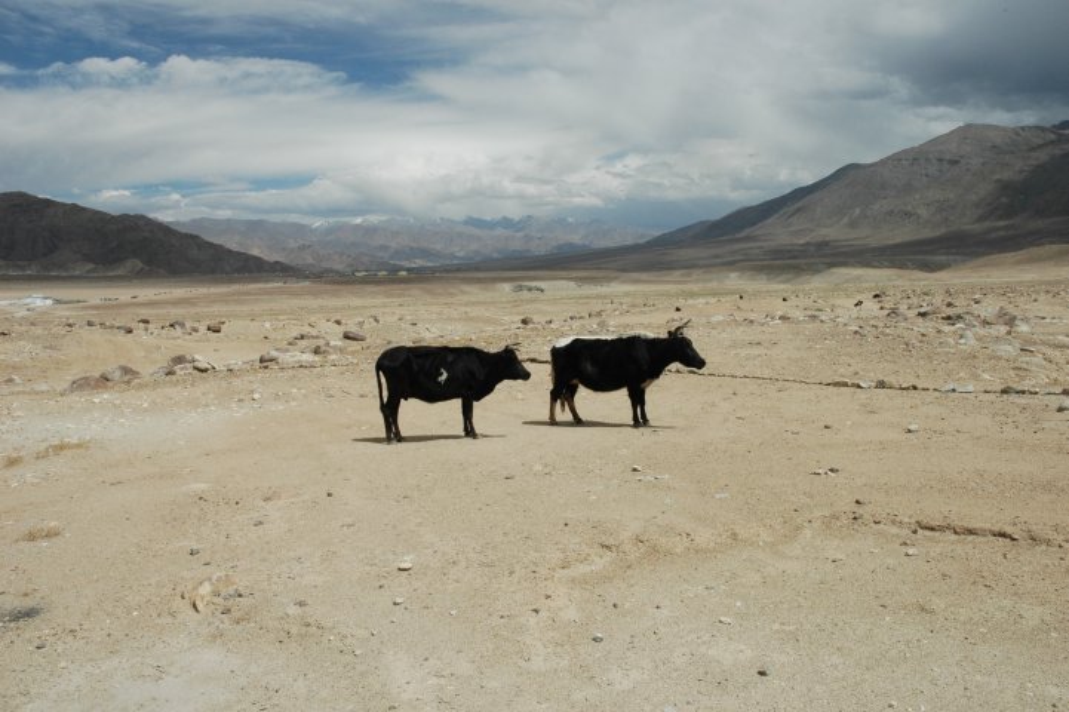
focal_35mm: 33
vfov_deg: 39.9
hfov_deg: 57.2
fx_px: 979
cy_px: 356
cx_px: 534
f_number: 22
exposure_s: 1/250
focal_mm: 22
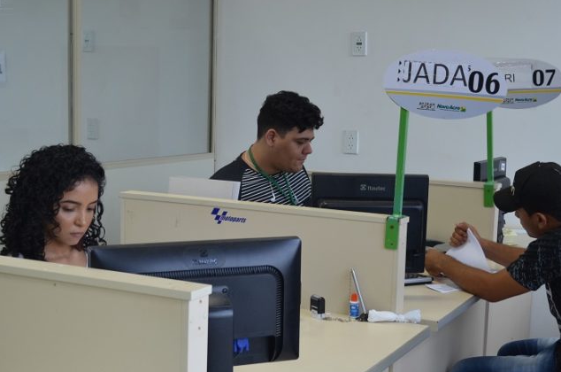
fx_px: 933
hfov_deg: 33.3
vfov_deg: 22.5
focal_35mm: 60
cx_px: 343
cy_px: 221
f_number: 4.5
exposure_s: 1/60
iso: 640
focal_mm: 28
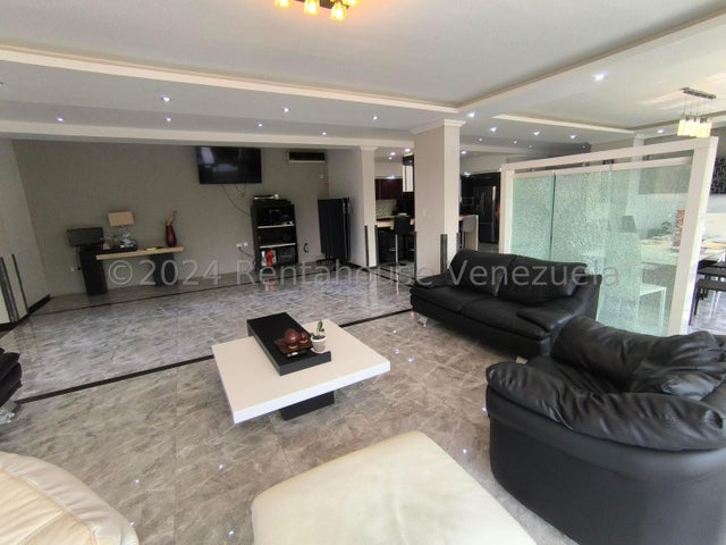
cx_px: 363
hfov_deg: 94.5
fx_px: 336
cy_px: 272
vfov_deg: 78.1
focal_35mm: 16
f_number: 2.2
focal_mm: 1.65
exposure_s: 1/50
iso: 100
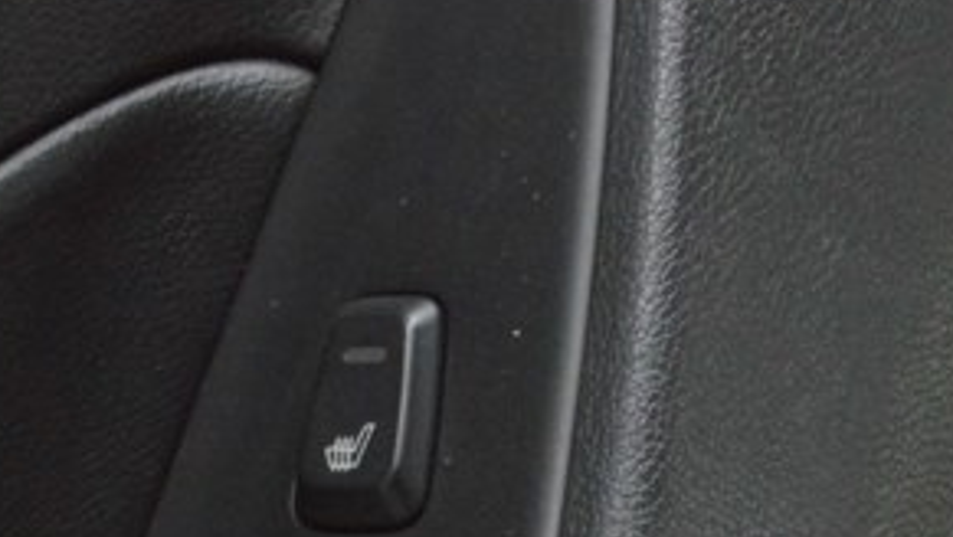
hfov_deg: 13.8
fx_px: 3922
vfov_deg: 7.8
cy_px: 542
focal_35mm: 155
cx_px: 265
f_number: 20
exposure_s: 1/15
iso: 6400
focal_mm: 45
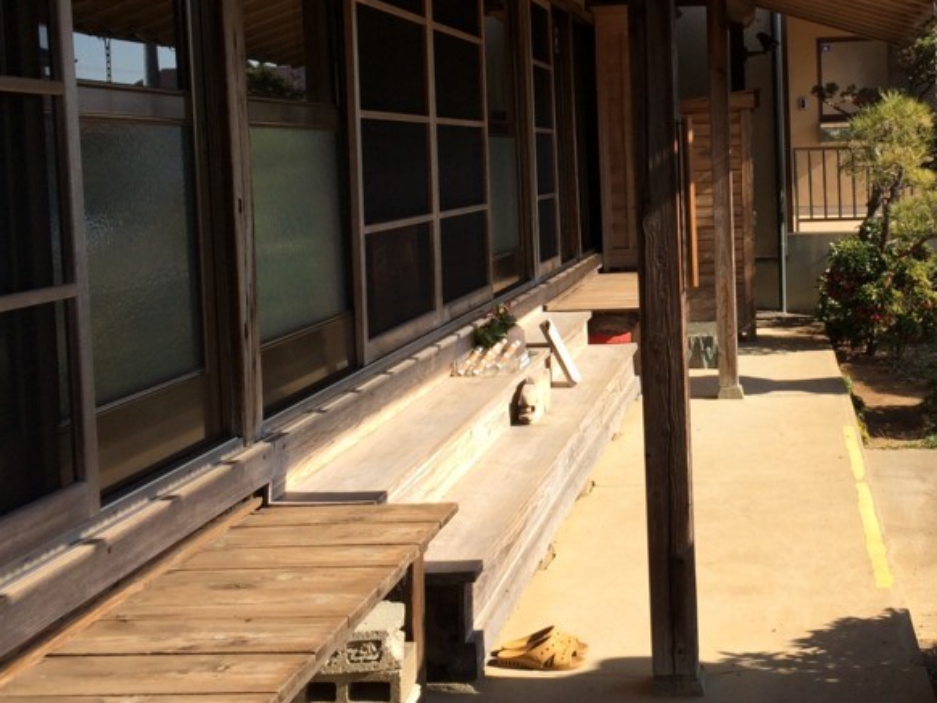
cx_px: 694
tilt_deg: -4.2
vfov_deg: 28.3
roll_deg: +3.0
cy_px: 219
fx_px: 1381
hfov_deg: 36.7
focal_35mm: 51
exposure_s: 1/1080
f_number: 2.2
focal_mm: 4.15
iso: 32
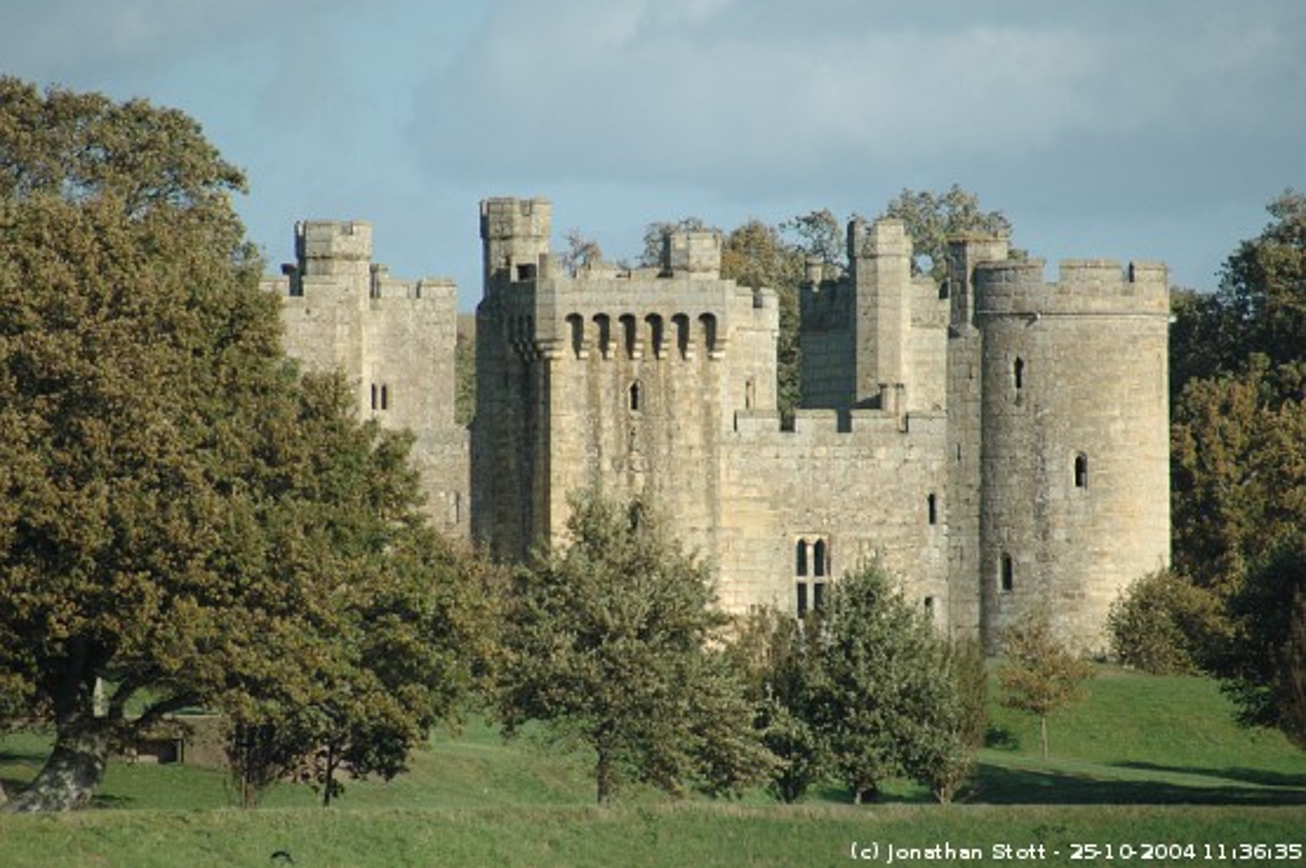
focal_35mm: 330
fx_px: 11961
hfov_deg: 6.2
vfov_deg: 4.2
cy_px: 434
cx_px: 653
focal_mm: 220
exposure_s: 1/2500
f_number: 7.1
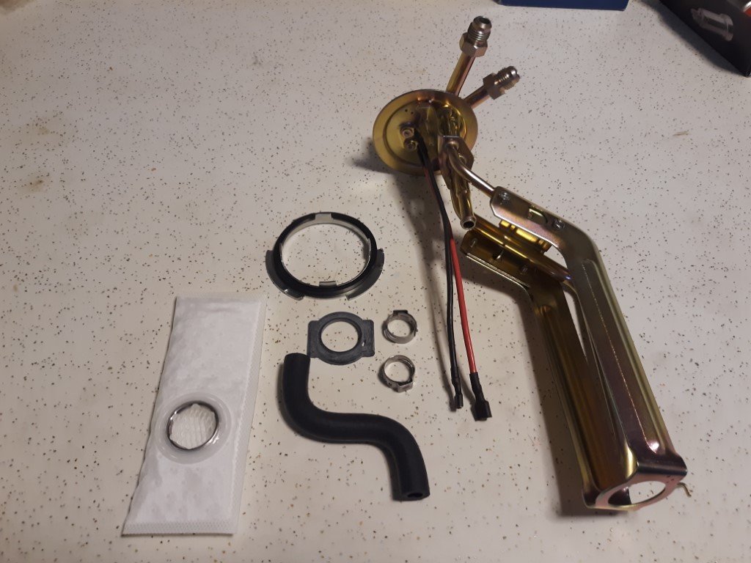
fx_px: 607
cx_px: 376
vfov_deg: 49.7
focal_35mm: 28
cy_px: 282
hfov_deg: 63.4
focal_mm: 3.7
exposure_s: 1/40
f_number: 1.7
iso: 125
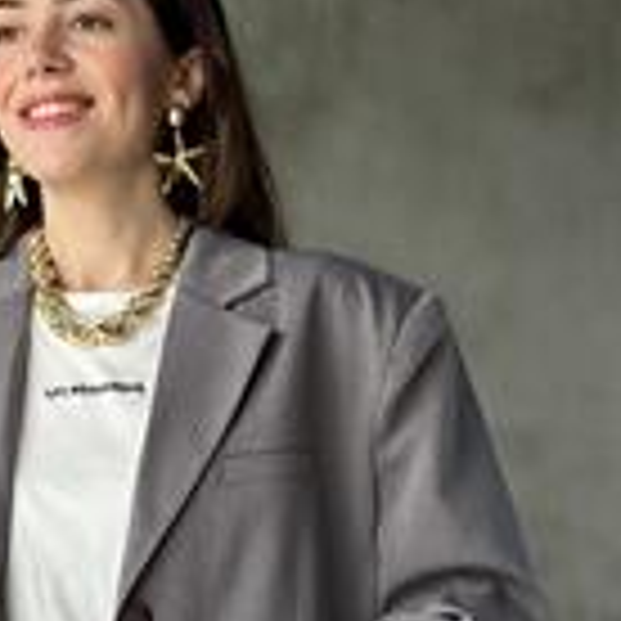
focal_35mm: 131
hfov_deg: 13.3
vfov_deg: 13.2
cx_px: 153
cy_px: 513
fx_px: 2659
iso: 125
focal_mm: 6.86
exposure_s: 1/94
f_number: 1.78
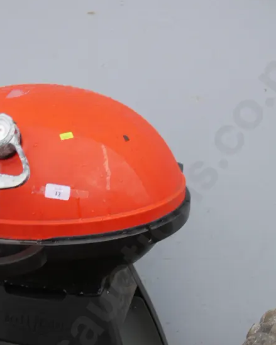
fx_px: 521
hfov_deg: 29.6
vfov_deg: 34.9
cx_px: 108
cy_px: 300
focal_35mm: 51
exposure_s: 1/125
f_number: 4
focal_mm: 14
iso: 200
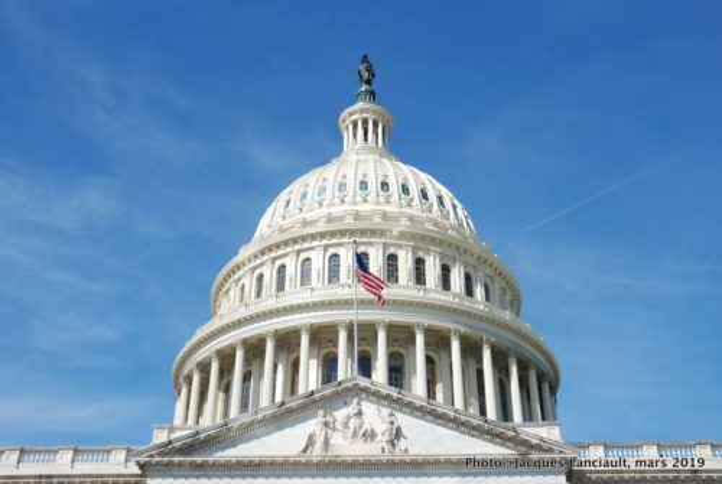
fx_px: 813
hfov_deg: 47.9
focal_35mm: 40
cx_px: 361
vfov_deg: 33.1
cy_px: 242
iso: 100
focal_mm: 27
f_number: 8
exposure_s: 1/250
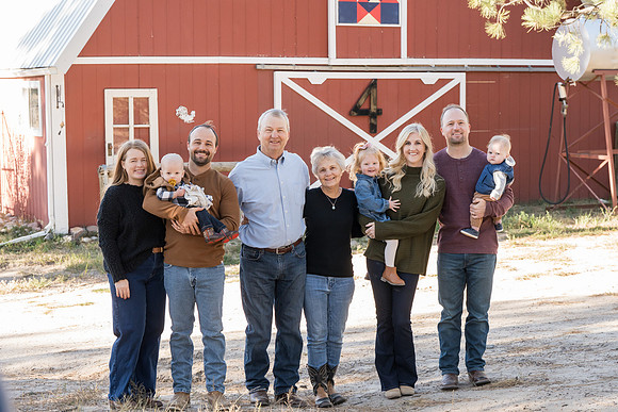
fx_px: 1202
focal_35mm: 70
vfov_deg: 19.5
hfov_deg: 28.8
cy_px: 206
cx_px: 309
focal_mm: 70
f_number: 6.3
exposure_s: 1/320
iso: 1600
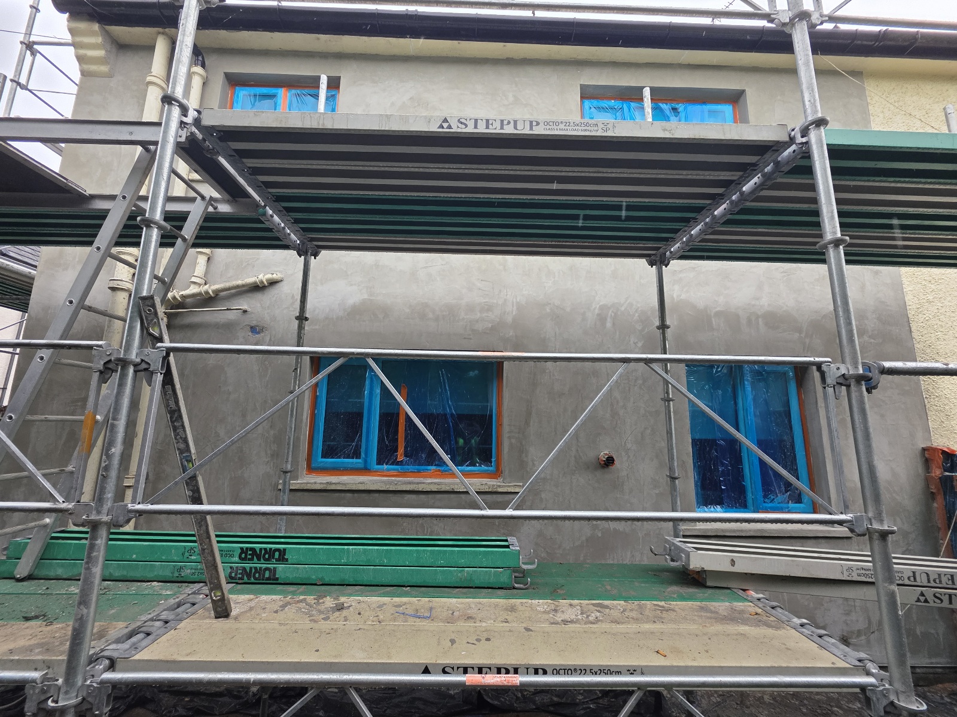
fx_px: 359
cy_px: 358
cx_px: 478
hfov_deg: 106.2
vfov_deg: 89.9
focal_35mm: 13
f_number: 1.9
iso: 160
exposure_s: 1/370
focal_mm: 2.2
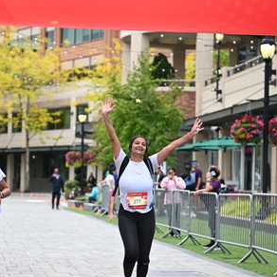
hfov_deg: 15.5
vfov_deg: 15.5
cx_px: 112
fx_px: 1014
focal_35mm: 112
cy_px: 176
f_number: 2.8
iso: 640
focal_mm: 70
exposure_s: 1/2500
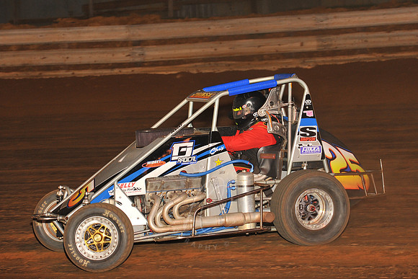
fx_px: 1568
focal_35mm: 135
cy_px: 140
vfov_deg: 10.2
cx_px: 209
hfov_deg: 15.2
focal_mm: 135
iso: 1000
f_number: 6.3
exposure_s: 1/320
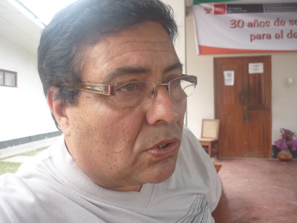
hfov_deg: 55.4
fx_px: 283
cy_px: 112
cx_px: 148
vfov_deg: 42.9
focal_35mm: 33
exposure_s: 1/100
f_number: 2.8
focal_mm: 5.5
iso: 100
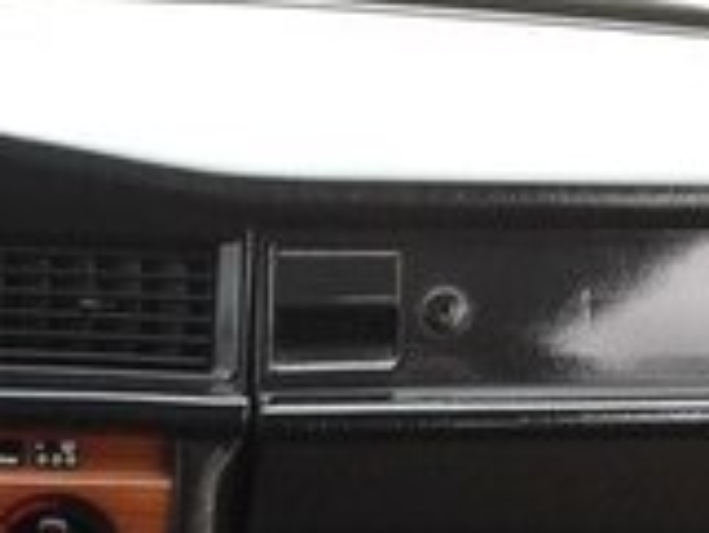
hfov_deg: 14.3
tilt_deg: -24.3
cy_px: 720
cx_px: -62
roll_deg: -1.7
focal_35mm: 135
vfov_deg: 10.7
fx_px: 2767
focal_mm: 4.12
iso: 50
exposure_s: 1/30
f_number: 2.4
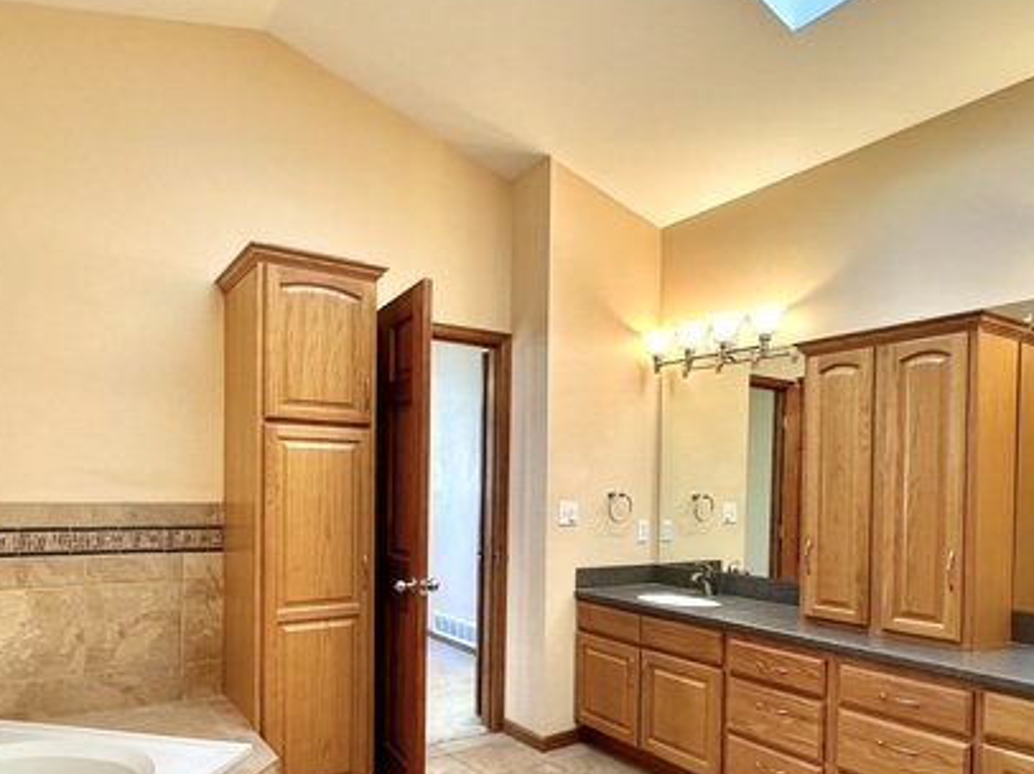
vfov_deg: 57.8
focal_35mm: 23
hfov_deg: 73.9
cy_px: 499
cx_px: 485
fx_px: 687
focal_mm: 2.22
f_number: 2.2
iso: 160
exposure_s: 1/60
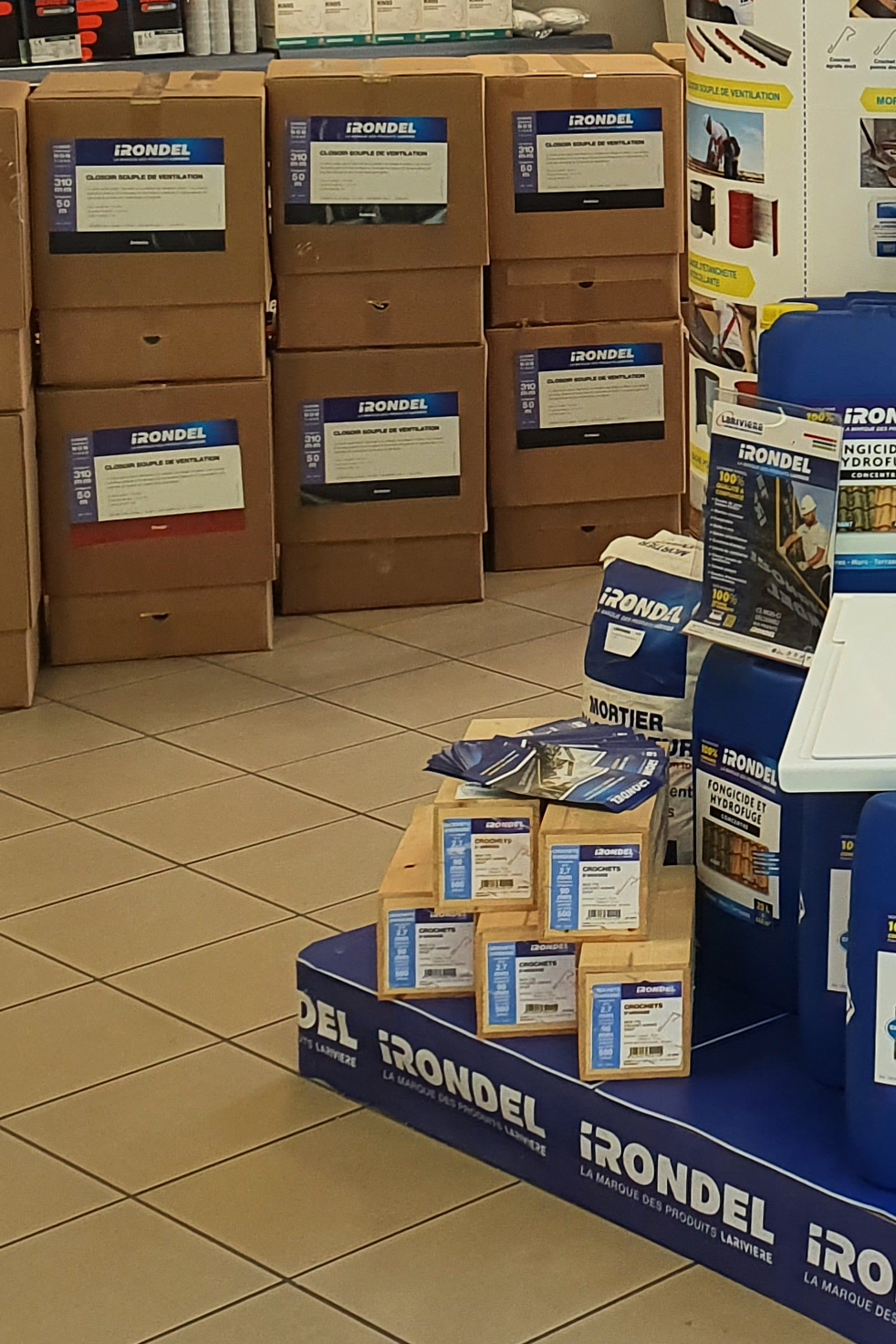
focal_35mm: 74
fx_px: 2762
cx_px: 1418
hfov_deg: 16.5
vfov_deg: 26.5
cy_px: 143
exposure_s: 1/100
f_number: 2.4
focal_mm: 4.32
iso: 80
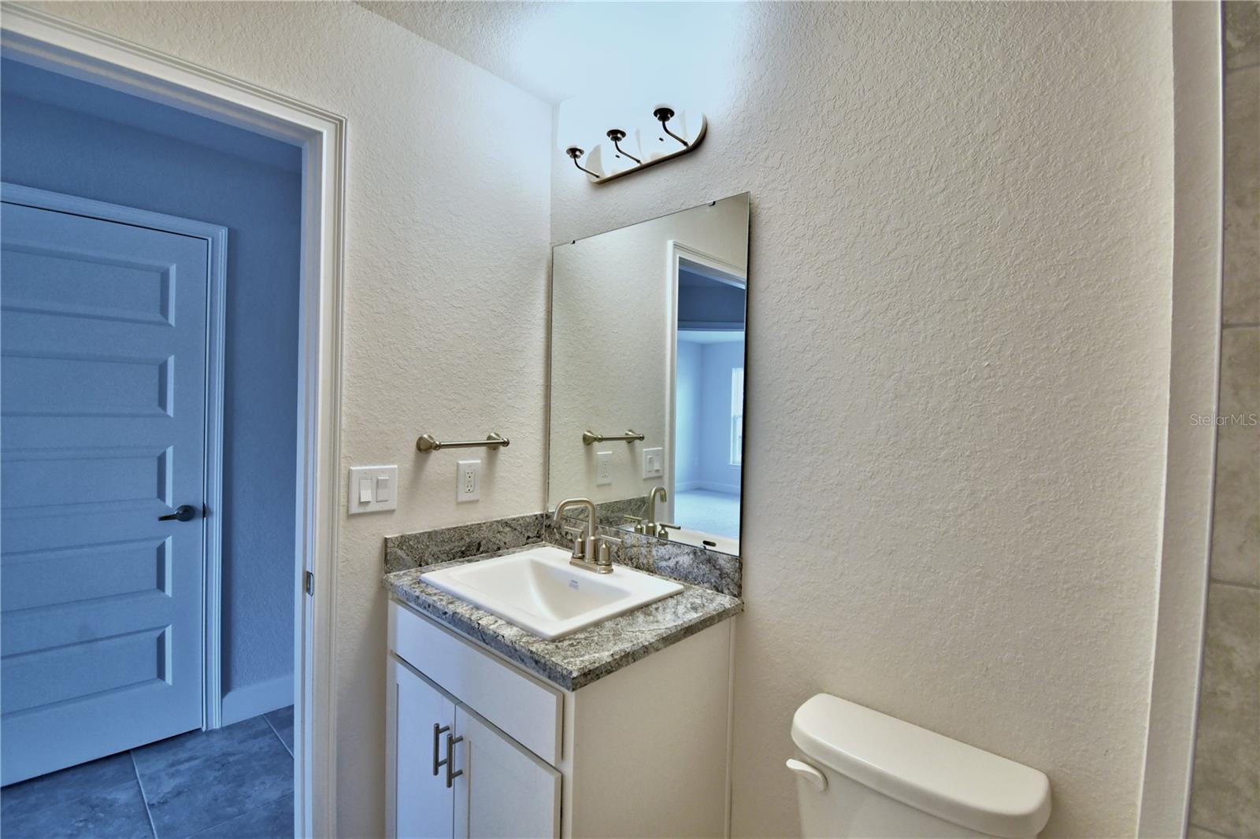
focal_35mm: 15
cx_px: 630
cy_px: 420
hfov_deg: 100.4
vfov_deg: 77.3
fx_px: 525
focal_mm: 10
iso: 400
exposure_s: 1/60
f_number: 4.5
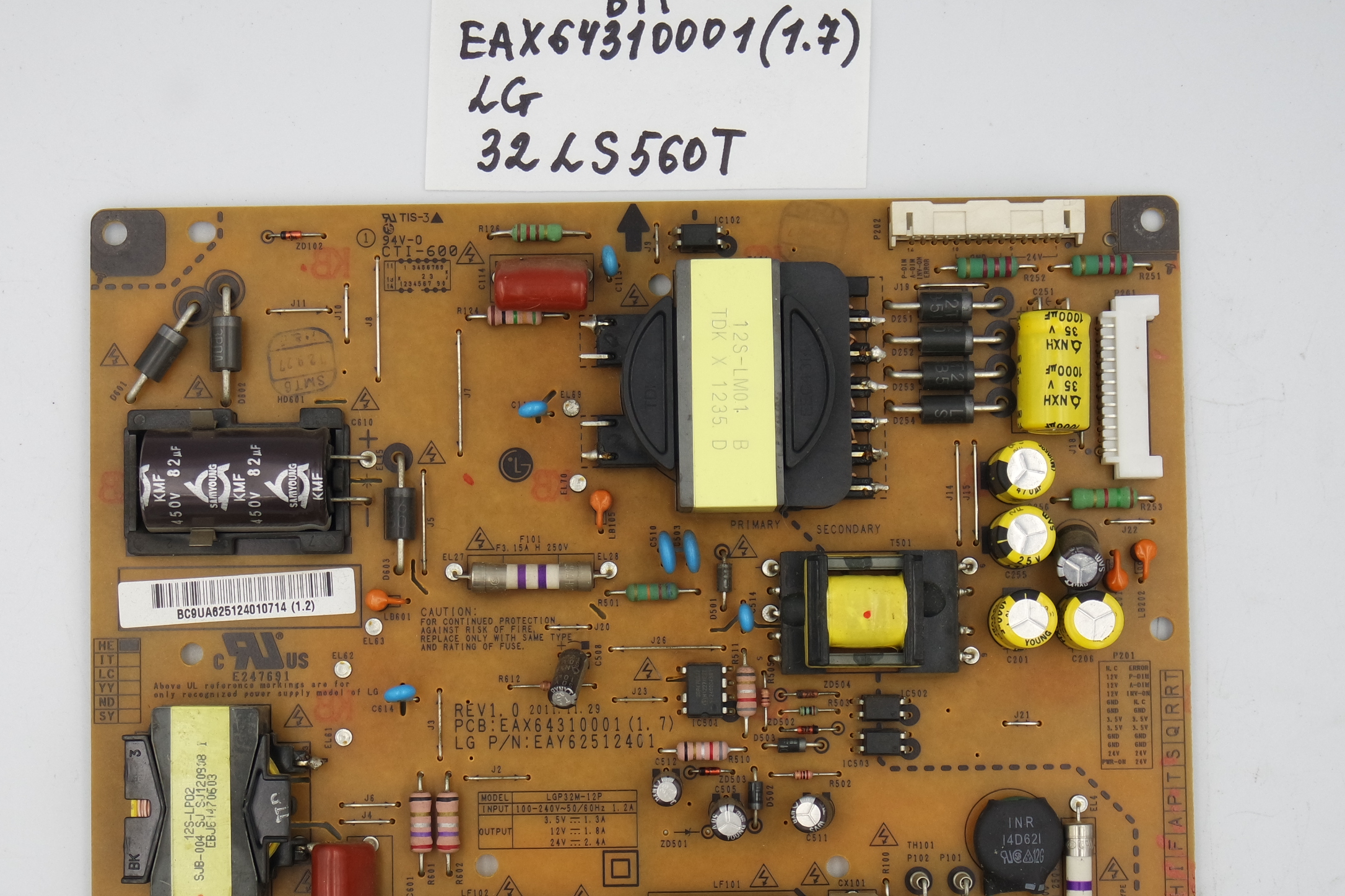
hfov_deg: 27.3
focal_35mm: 74
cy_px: 569
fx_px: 2765
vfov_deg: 18.4
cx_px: 625
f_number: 5
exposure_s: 1/125
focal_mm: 20
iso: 160
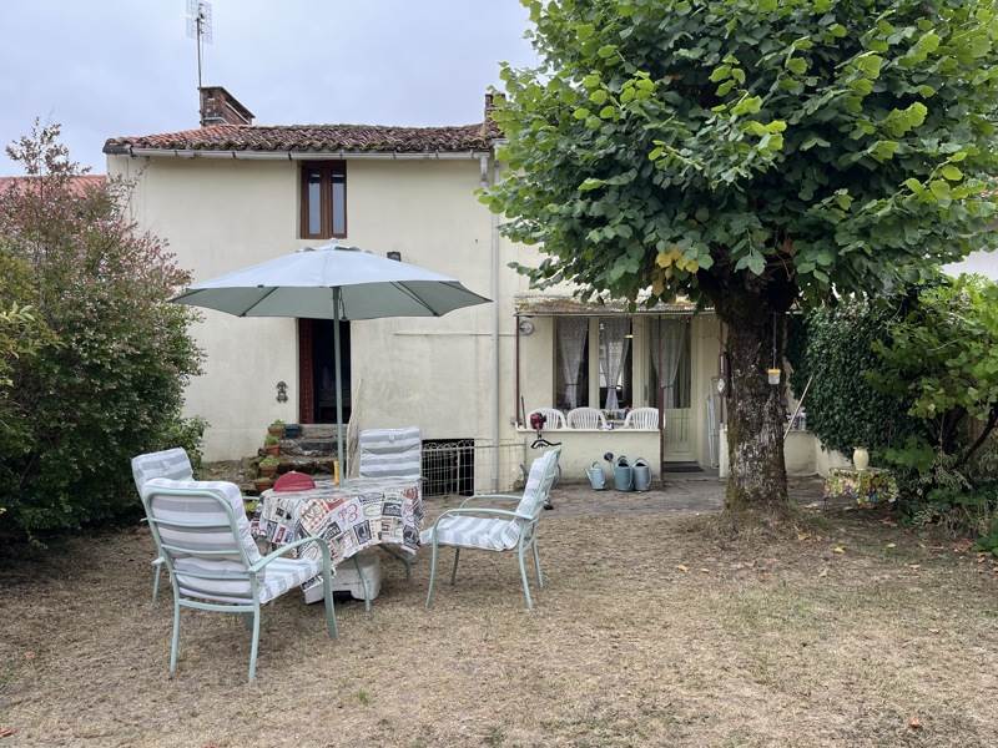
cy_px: 374
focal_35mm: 26
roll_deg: -0.4
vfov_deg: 53.1
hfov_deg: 67.3
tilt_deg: -1.1
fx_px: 750
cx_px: 499
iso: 50
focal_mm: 5.1
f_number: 1.6
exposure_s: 1/463
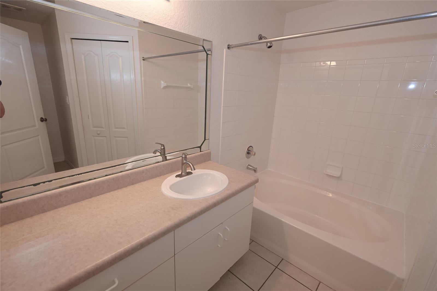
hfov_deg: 95.0
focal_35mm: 16
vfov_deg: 72.0
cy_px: 146
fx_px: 200
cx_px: 218
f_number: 4
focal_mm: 16.5
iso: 360
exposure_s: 1/60
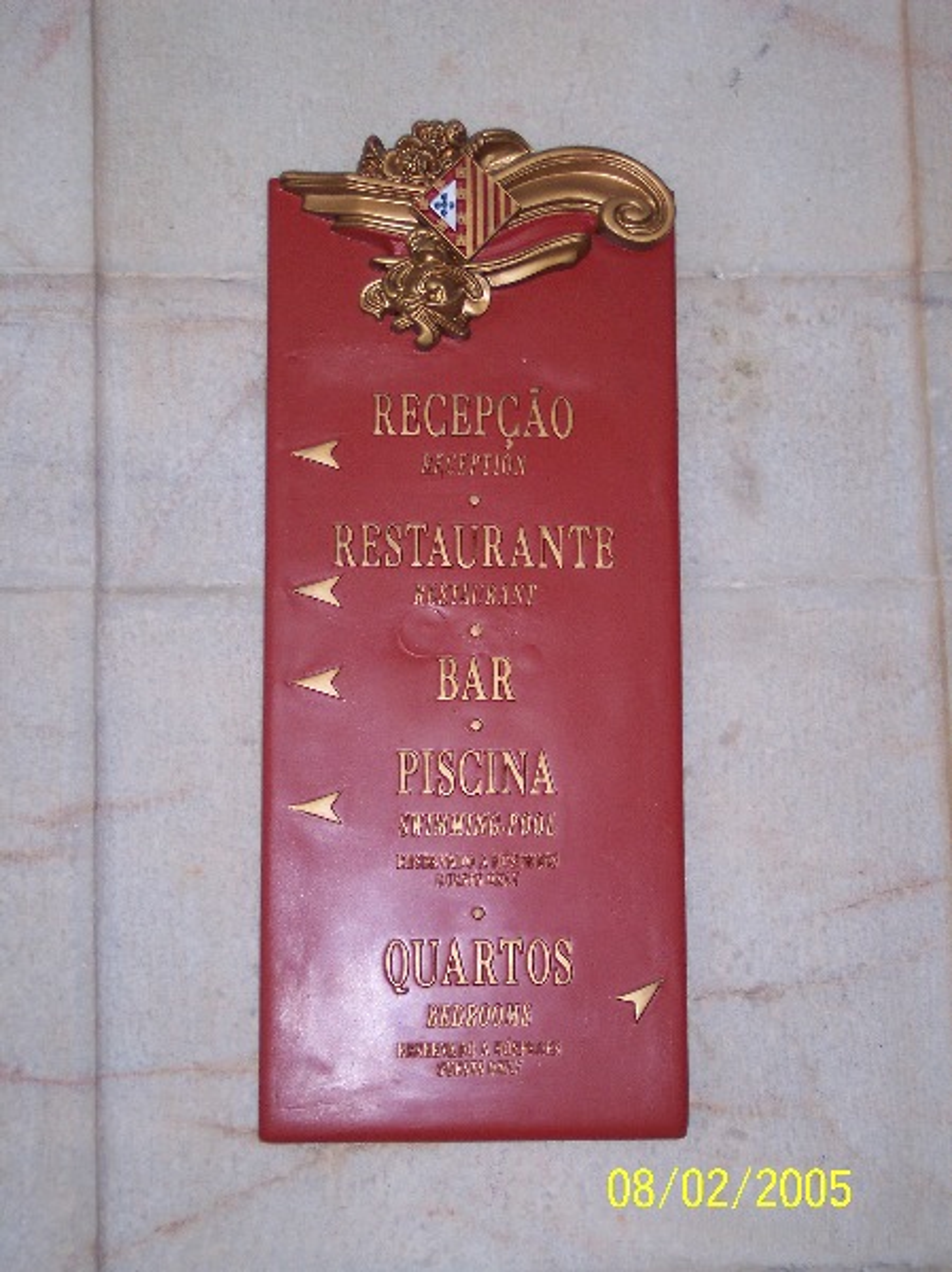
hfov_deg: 23.3
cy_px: 636
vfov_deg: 30.7
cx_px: 476
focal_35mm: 63
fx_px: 2313
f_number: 3.4
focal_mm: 13.3
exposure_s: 1/45
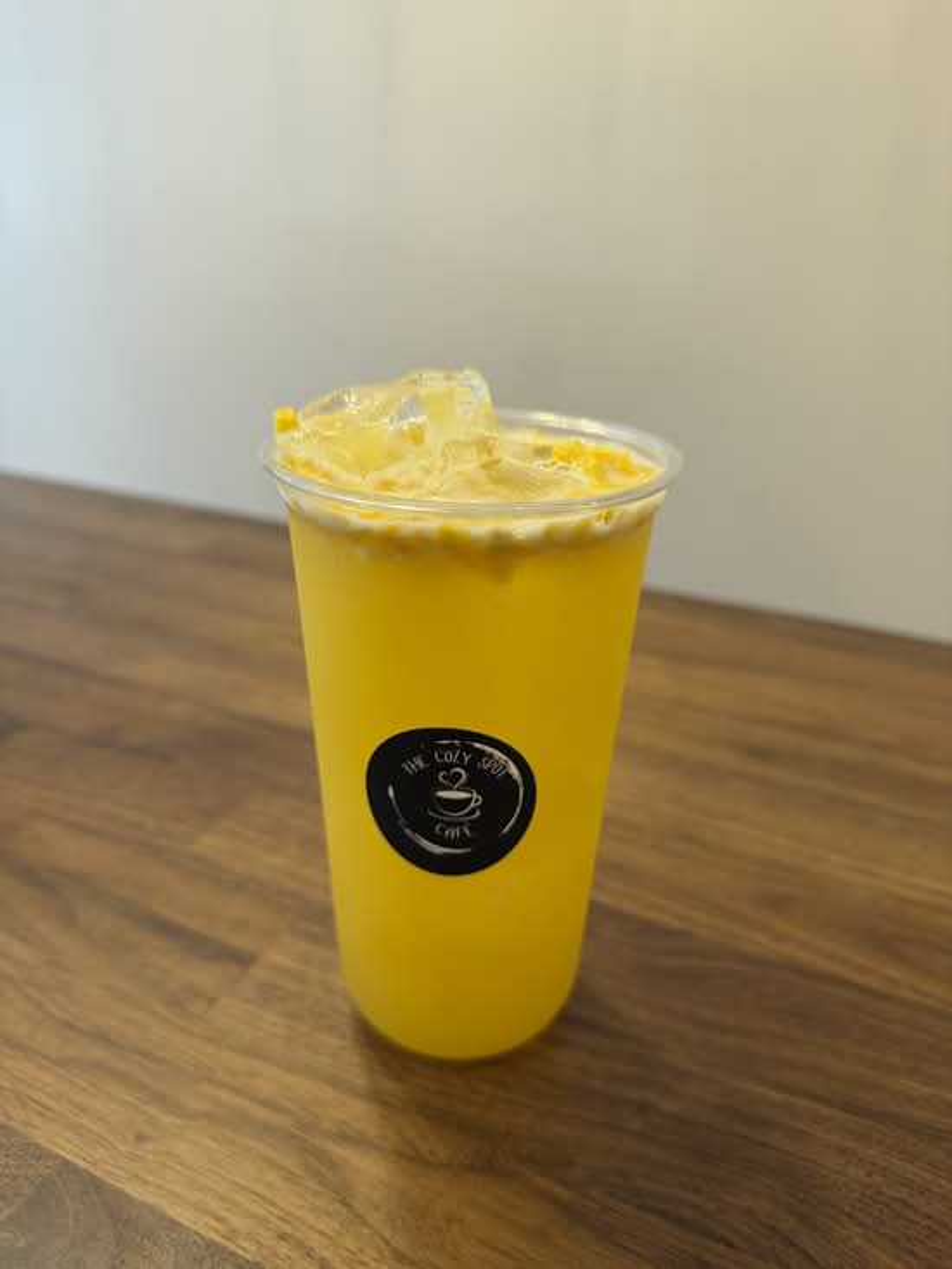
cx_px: 476
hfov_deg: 56.8
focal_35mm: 24
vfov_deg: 71.6
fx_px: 880
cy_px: 634
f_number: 1.78
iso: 200
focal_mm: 6.76
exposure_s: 1/120
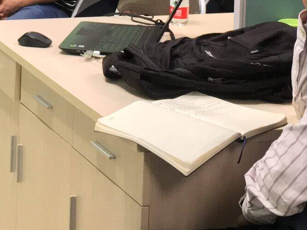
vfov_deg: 12.6
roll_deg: -1.7
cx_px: 18
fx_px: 993
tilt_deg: -5.0
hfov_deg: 17.3
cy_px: -103
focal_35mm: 112
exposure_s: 1/33
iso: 125
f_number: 2.2
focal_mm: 4.15
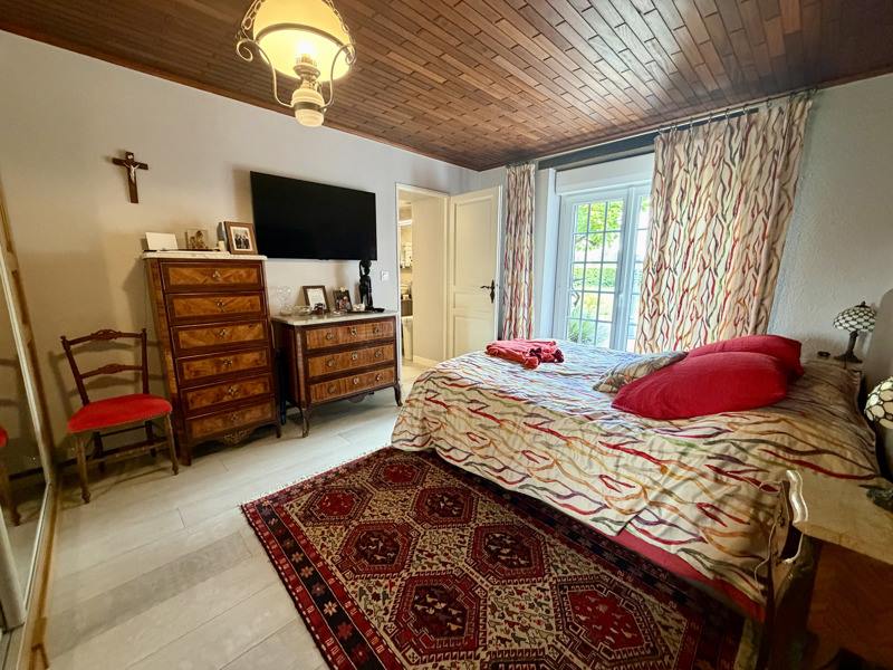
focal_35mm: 14
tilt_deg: -11.1
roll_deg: +0.0
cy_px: 335
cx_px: 446
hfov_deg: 102.1
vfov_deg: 85.7
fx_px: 361
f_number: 2.2
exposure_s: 1/50
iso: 500
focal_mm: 2.22
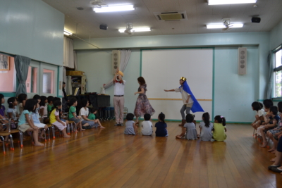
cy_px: 94
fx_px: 259
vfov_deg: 40.0
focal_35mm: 33
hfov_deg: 57.2
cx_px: 141
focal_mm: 22
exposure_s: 1/80
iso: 400
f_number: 4.5
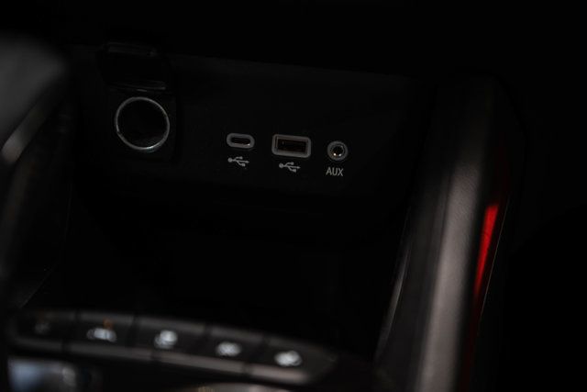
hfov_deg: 28.8
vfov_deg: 19.5
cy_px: 196
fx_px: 1142
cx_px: 294
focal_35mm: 70
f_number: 2.8
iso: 640
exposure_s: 1/160
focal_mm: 70
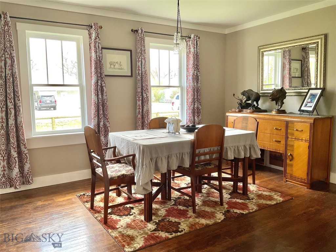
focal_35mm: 29
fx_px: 281
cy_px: 126
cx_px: 168
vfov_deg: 48.2
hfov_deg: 61.7
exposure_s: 1/122
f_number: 1.8
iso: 64
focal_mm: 3
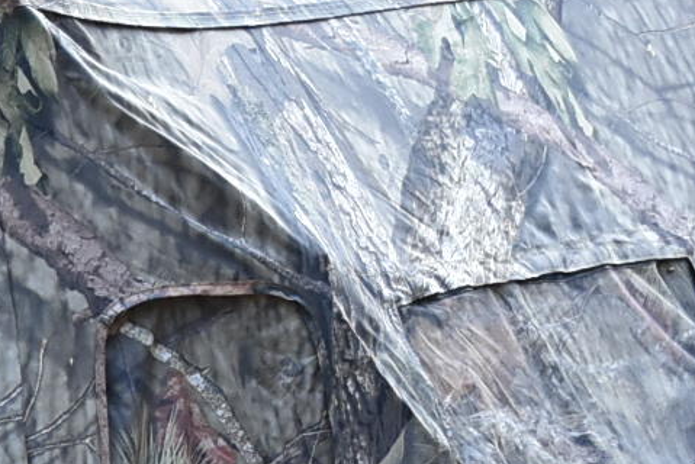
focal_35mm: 431
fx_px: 8325
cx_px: -322
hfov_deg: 4.7
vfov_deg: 3.2
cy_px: 631
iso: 800
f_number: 6.3
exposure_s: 1/160
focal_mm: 46
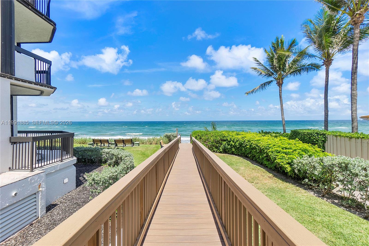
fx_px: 154
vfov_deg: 77.3
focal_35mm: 15
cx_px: 184
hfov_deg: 100.4
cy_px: 123
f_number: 10
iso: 160
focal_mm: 10
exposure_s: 1/400
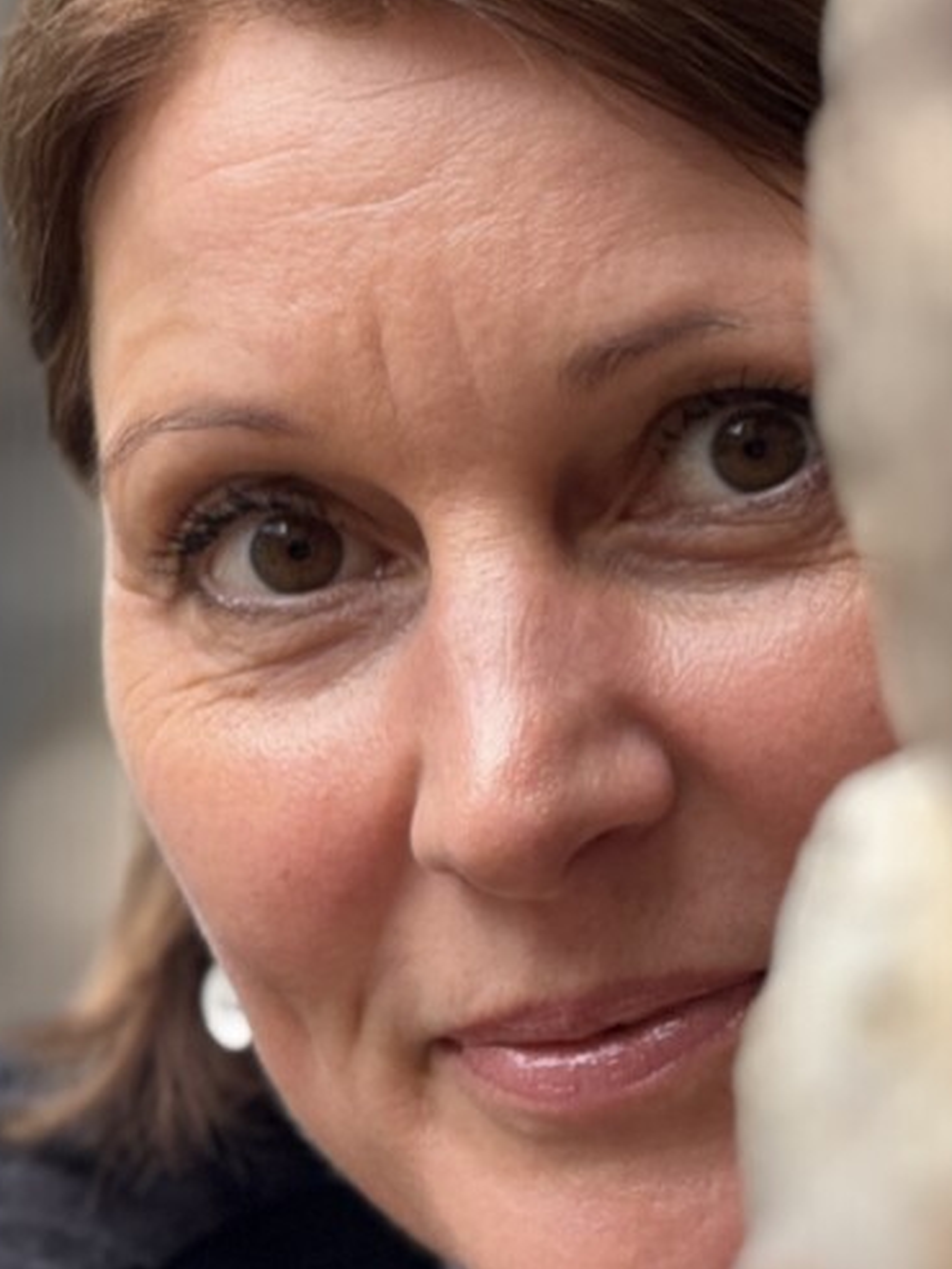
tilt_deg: -7.4
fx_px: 10703
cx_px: 543
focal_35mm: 292
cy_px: 677
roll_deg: -1.7
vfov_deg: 6.8
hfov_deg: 5.1
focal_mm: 15.66
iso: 64
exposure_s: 1/99
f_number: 2.8
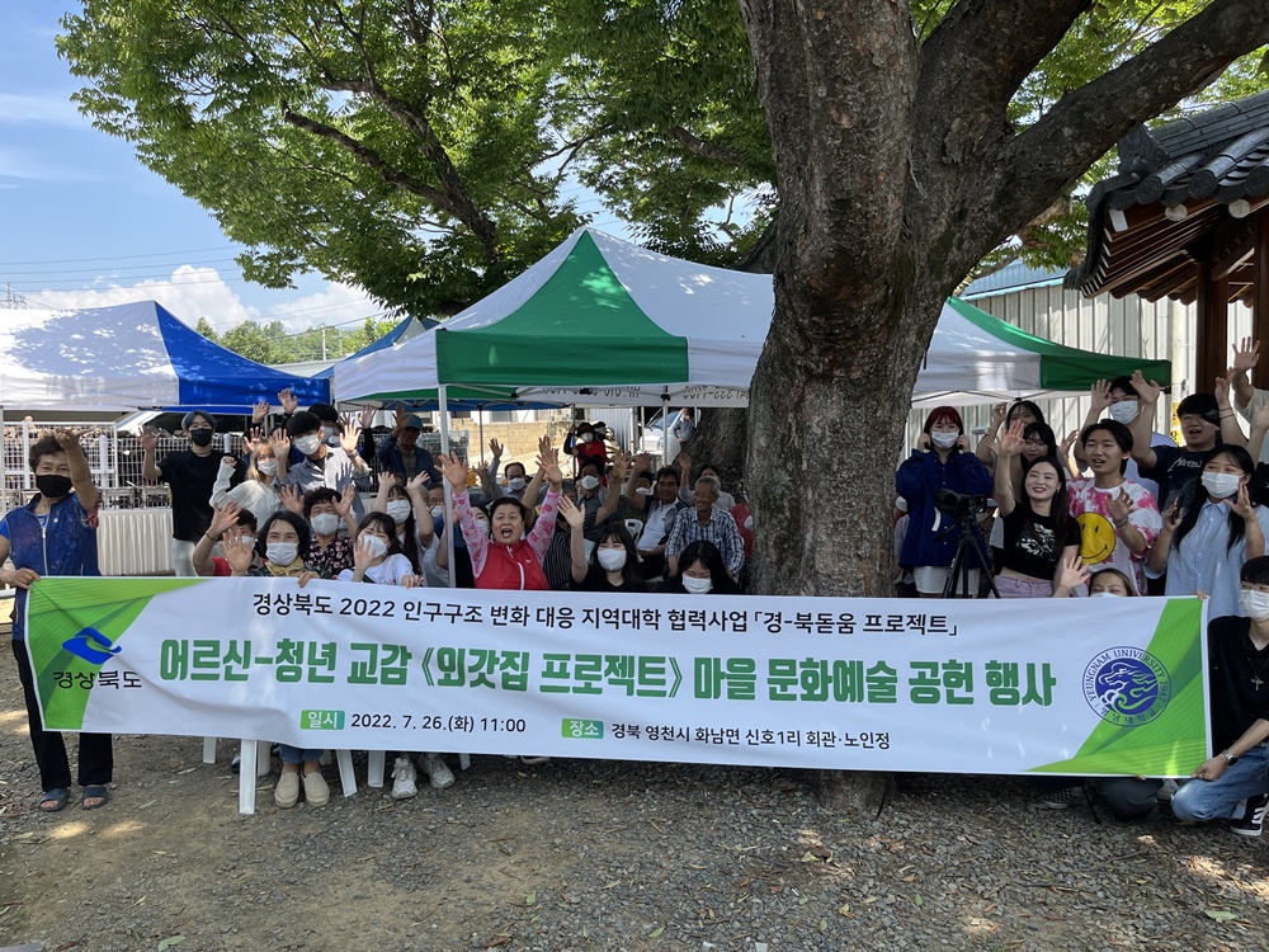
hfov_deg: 67.3
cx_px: 634
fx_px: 953
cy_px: 476
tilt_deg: -2.4
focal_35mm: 26
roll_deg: +1.3
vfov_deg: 53.1
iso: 50
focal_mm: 5.1
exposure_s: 1/684
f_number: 1.6
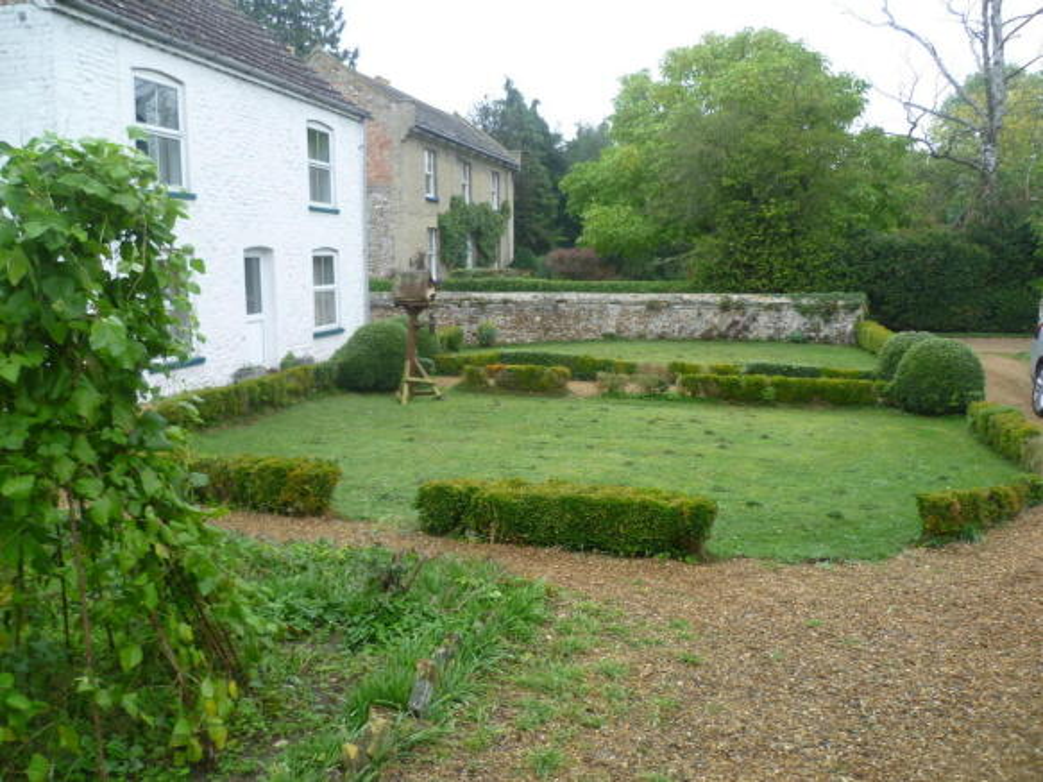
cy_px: 391
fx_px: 843
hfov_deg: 63.5
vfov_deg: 49.7
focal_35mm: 28
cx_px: 522
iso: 80
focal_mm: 5
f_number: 2.8
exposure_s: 1/50
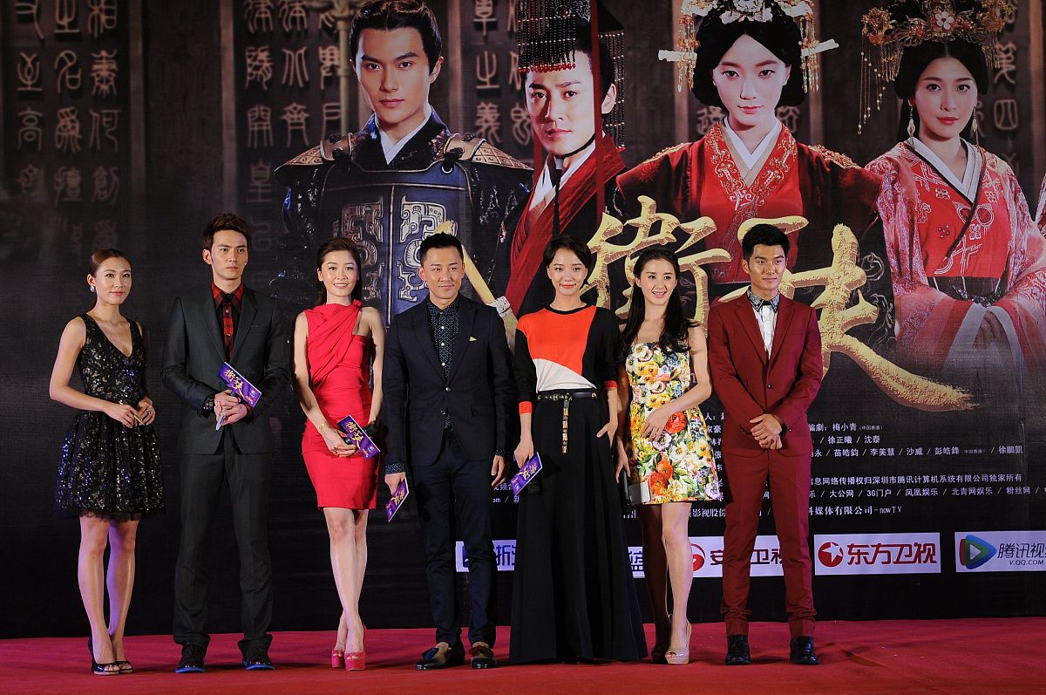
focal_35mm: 66
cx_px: 523
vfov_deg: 20.6
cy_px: 348
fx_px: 1915
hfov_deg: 30.5
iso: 640
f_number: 4.5
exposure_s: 1/160
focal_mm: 44
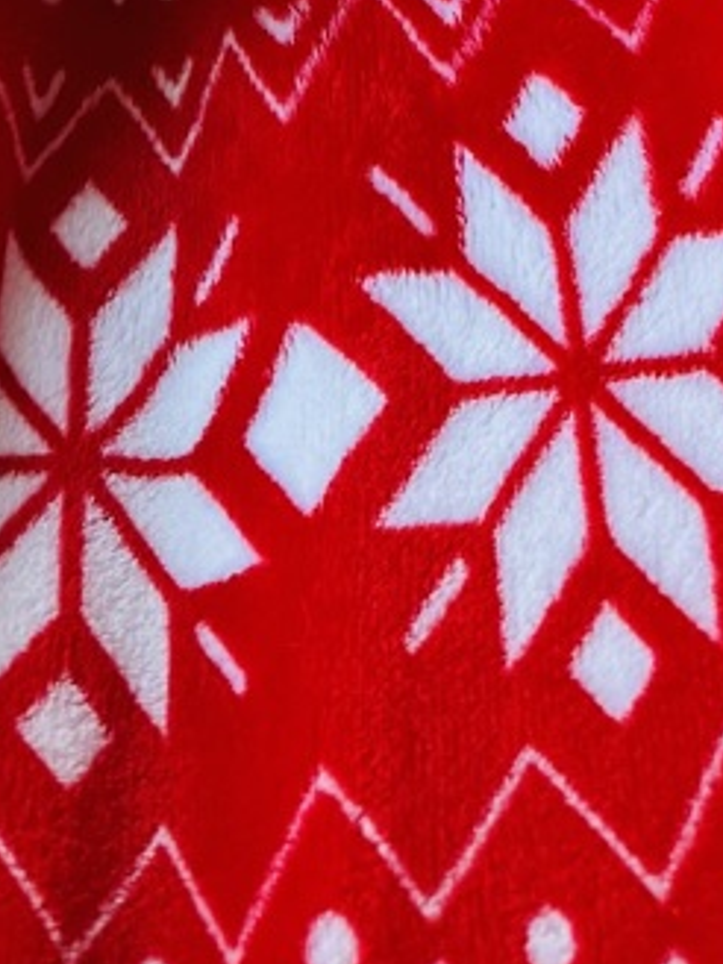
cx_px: 159
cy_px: -1293
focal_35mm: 117
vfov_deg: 13.1
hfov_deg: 12.6
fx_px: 3258
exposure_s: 1/167
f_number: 1.78
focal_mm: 6.86
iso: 100
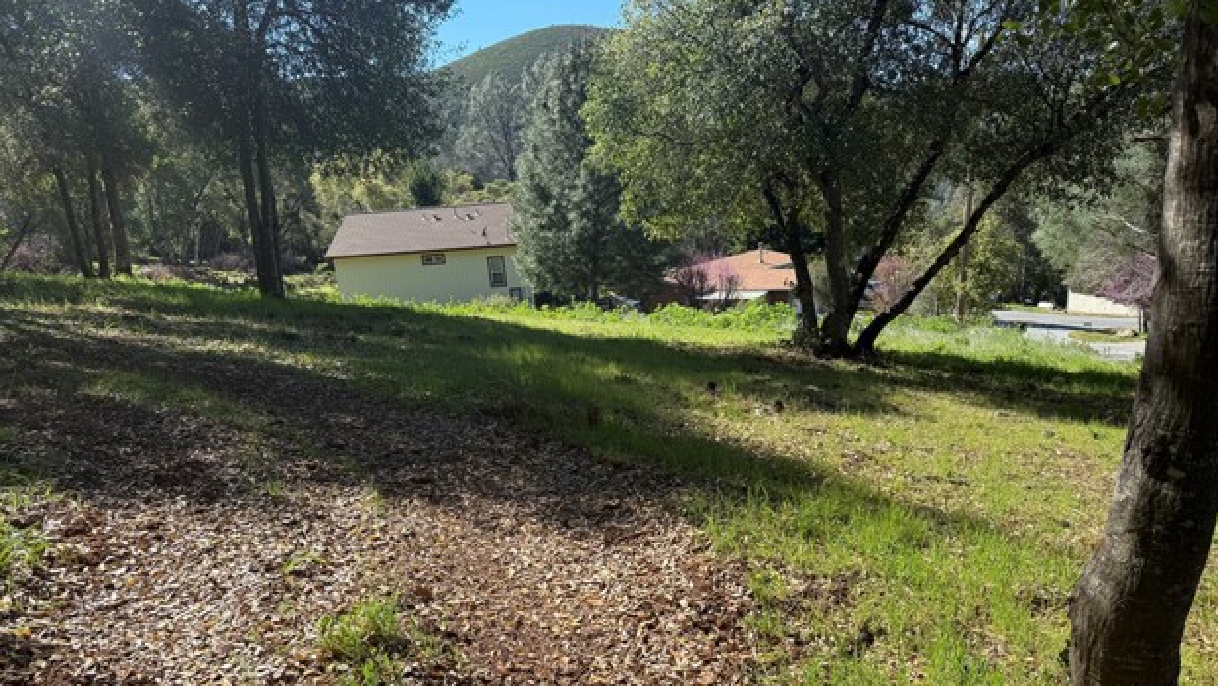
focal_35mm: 27
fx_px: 872
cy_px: 464
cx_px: 599
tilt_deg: -17.3
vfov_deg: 42.3
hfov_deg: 69.8
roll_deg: +4.0
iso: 80
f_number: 1.78
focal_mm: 6.76
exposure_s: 1/2110
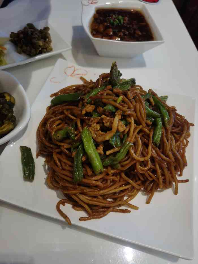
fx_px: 206
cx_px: 99
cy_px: 132
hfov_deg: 51.4
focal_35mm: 27
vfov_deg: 65.3
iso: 125
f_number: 1.8
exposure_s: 1/100
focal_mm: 5.58
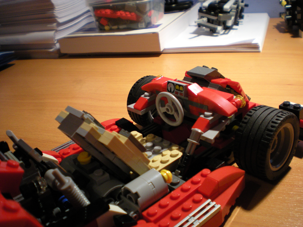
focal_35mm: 38
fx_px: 333
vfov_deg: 37.7
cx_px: 152
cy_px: 114
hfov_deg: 49.0
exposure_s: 1/32.1
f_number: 3.1
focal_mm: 6.3
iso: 200
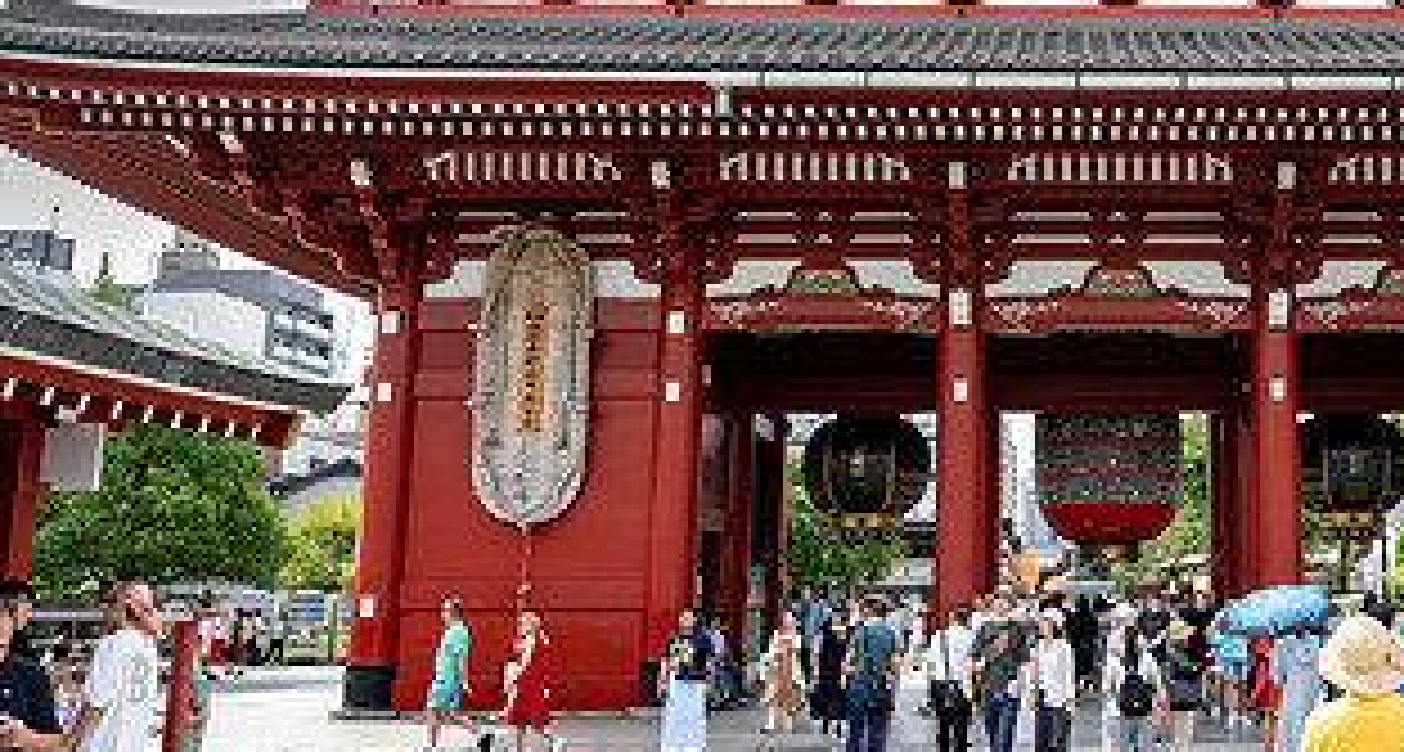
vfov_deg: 23.8
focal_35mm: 48
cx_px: 1121
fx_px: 1767
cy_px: 221
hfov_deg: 41.5
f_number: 8
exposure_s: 1/320
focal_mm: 24
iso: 900
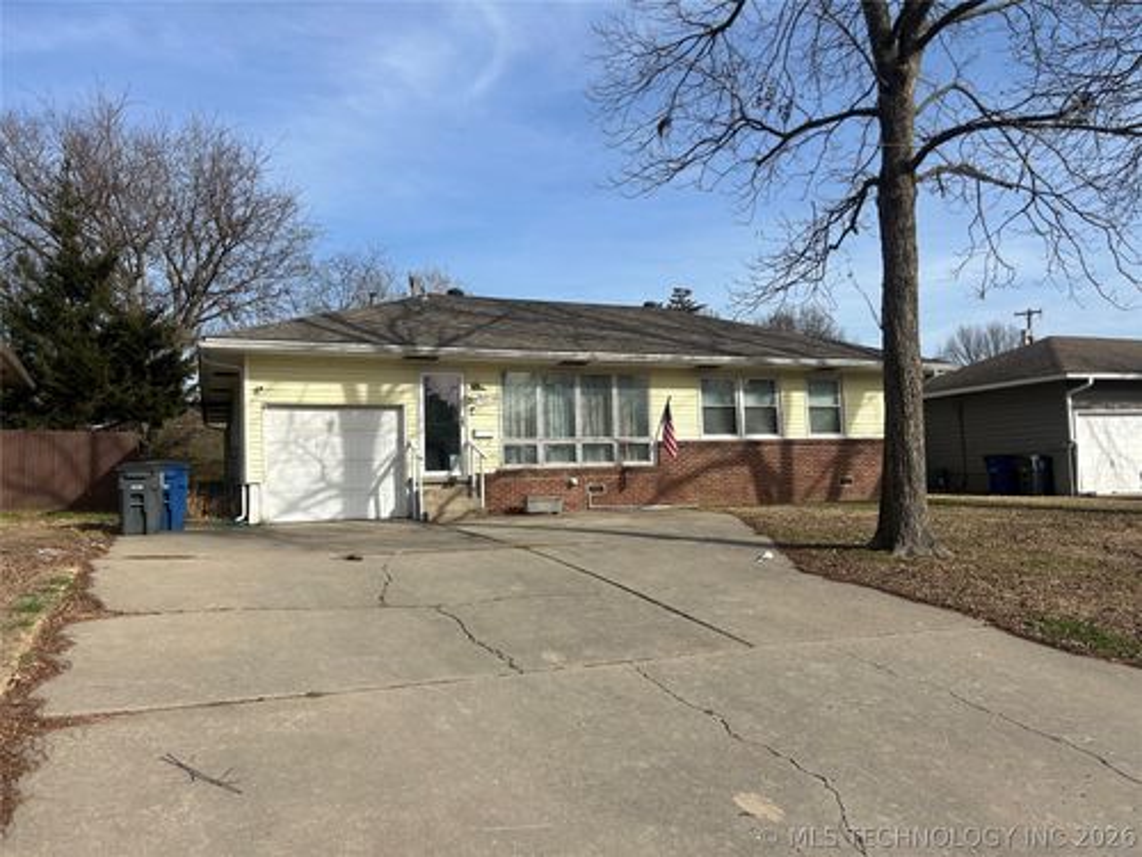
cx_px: 571
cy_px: 428
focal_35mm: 26
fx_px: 858
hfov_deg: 67.3
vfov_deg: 53.1
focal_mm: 5.7
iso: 50
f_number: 1.5
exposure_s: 1/4831
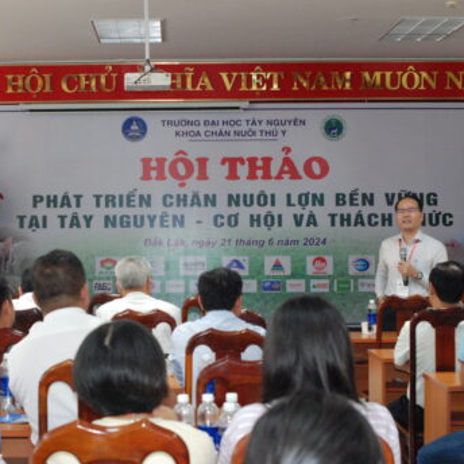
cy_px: 206
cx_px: 135
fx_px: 1179
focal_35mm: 78
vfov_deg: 22.3
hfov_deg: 22.1
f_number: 5.6
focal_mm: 35
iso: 1600
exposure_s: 1/60
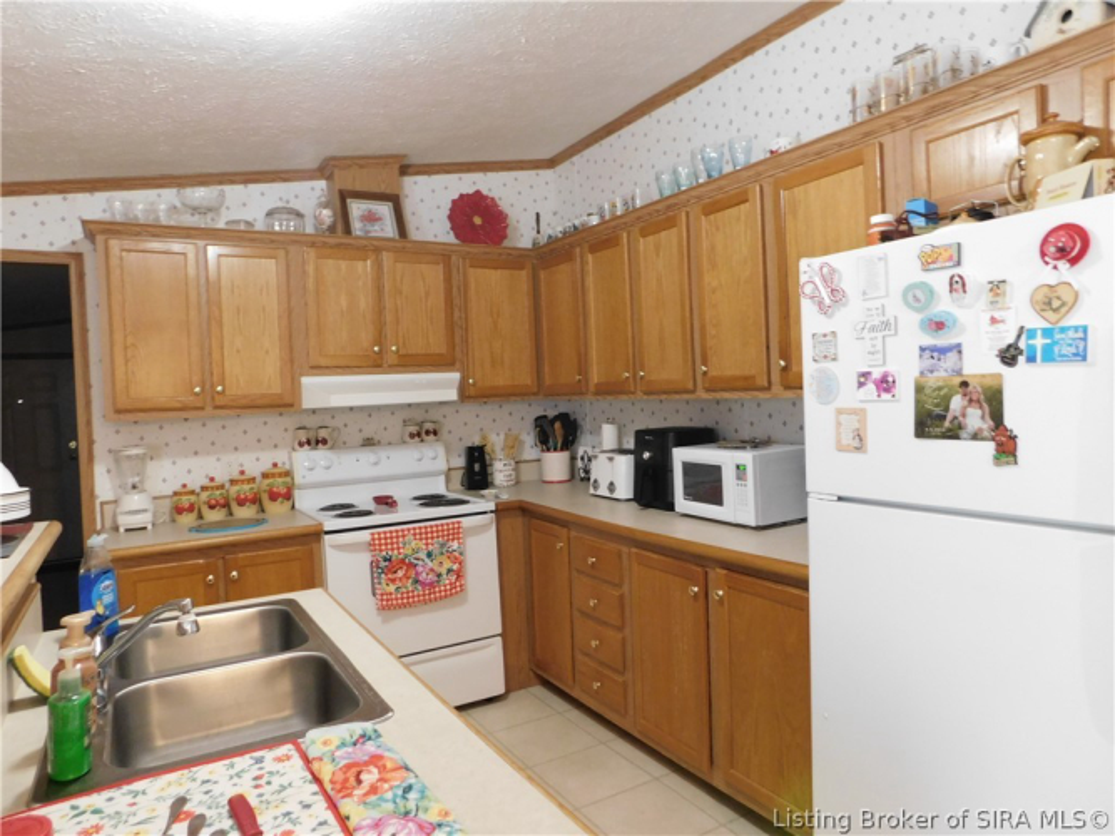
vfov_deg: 58.9
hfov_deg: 73.9
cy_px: 418
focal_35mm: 23
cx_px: 558
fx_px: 741
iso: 400
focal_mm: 4
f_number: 3
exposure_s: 1/10
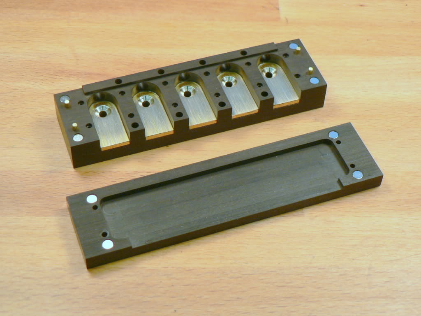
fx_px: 864
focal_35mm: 71
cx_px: 210
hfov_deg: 27.4
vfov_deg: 20.7
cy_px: 158
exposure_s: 1/100
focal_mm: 11.8
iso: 100
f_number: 3.2
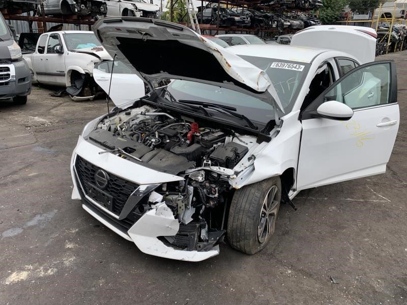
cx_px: 204
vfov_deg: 53.1
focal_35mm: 26
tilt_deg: -12.7
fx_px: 306
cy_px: 152
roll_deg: -0.5
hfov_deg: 67.3
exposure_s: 1/431
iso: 25
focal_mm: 4.25
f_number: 1.8
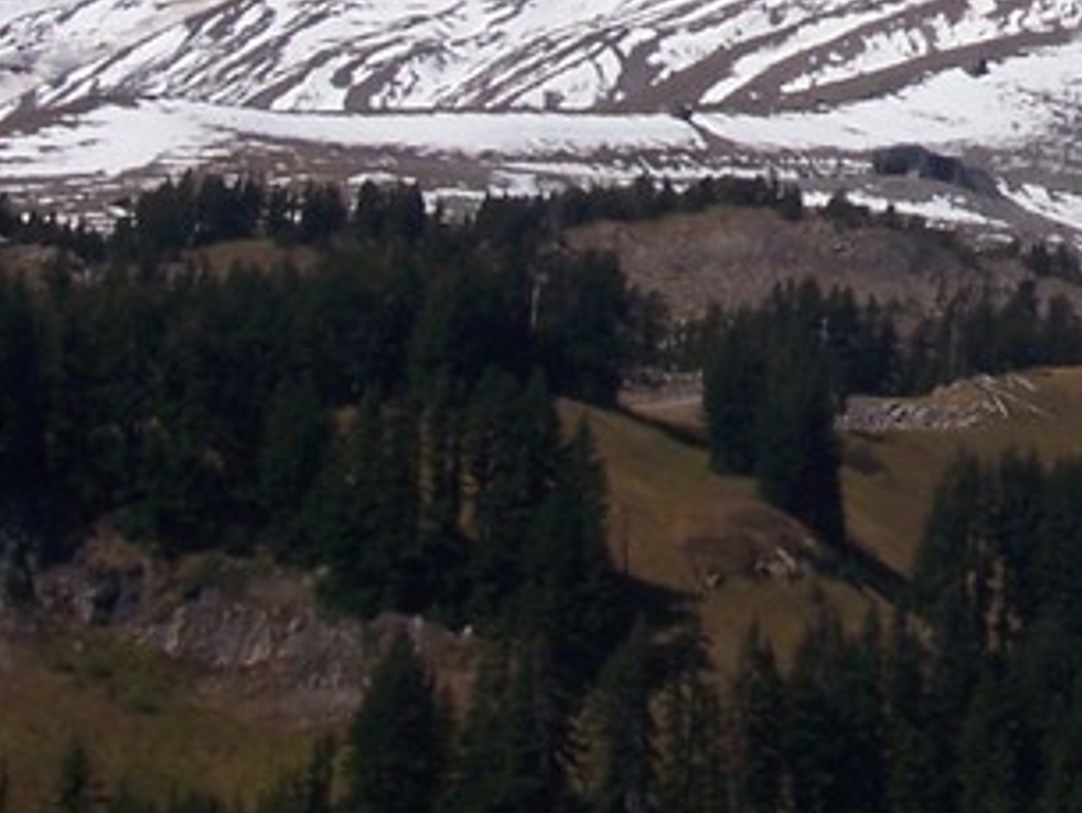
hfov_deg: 6.4
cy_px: -101
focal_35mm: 308
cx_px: 1476
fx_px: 9631
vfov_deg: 4.8
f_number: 9.5
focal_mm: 16.8
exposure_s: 1/350
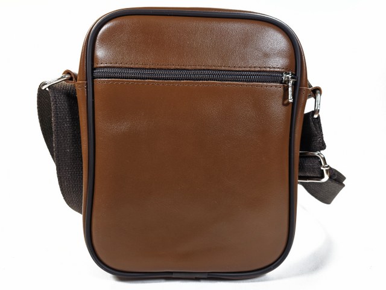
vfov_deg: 58.9
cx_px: 193
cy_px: 145
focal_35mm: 23
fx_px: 256
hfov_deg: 73.9
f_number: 1.7
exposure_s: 1/100
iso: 20
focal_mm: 6.3
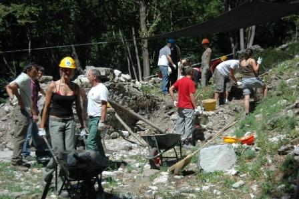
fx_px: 436
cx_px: 150
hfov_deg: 37.9
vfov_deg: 25.7
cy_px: 100
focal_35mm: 52
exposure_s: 1/1600
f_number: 4.8
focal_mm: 35
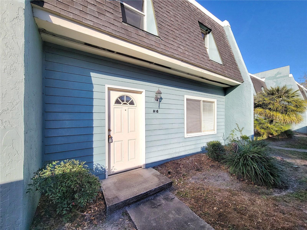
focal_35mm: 13
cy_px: 115
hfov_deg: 106.2
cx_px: 154
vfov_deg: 89.9
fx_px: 115
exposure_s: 1/1667
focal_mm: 2.2
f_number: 2.2
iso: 50
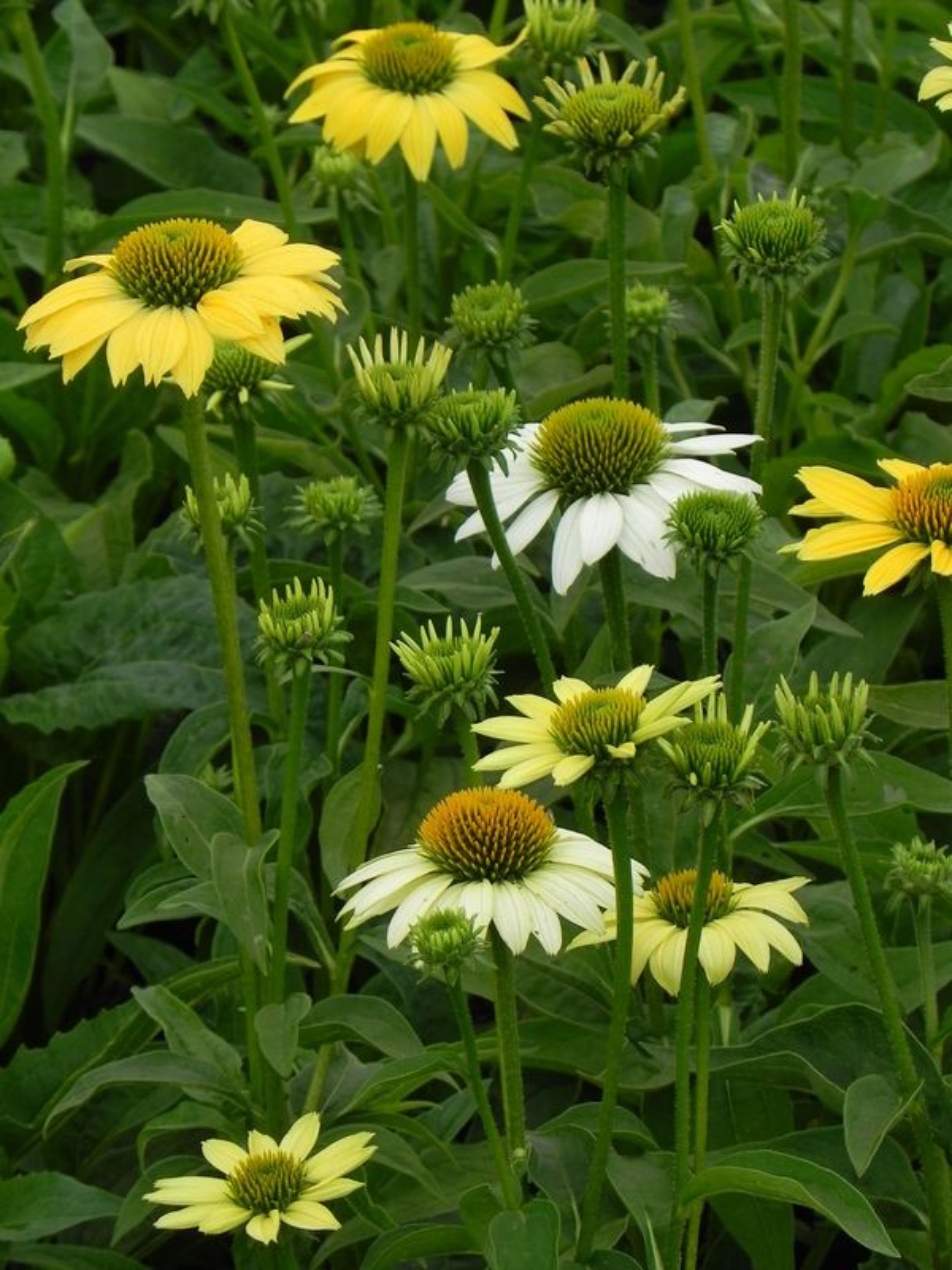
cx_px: 476
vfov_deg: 10.7
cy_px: 635
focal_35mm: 184
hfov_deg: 8.1
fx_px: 6747
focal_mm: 32.7
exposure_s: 1/500
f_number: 5
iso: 160
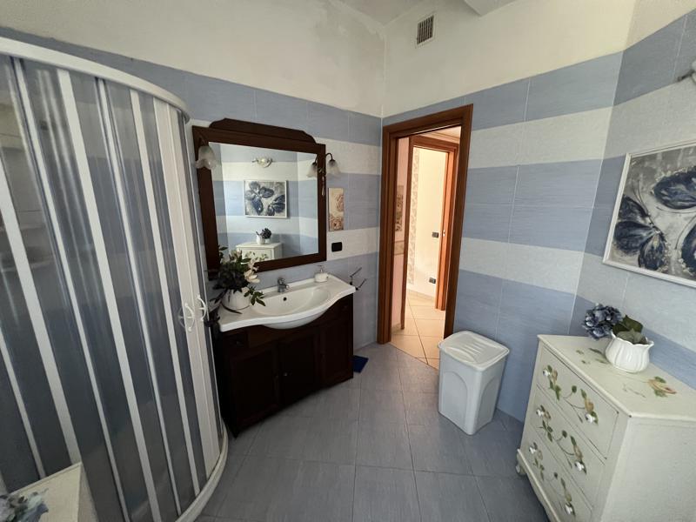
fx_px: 261
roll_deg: -0.2
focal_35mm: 13
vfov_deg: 89.9
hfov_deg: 106.2
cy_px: 261
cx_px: 348
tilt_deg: -13.1
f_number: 1.8
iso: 500
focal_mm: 1.57
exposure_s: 1/60
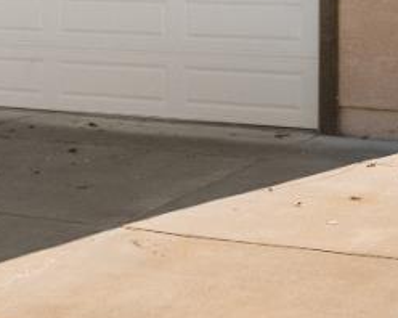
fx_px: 1305
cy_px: -45
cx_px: 66
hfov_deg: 17.2
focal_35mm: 111
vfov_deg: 13.6
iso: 160
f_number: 4
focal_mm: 19.5
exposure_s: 1/800
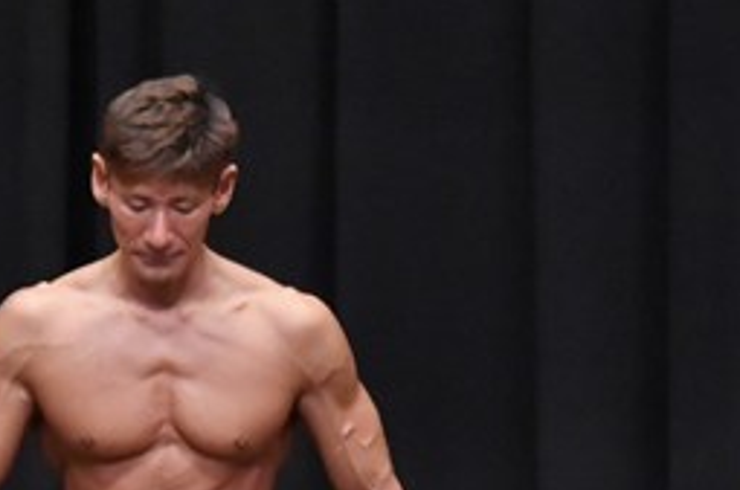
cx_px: 173
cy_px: 687
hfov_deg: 3.0
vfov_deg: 2.0
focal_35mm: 685
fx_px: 14054
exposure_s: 1/400
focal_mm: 150
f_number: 5.6
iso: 8000
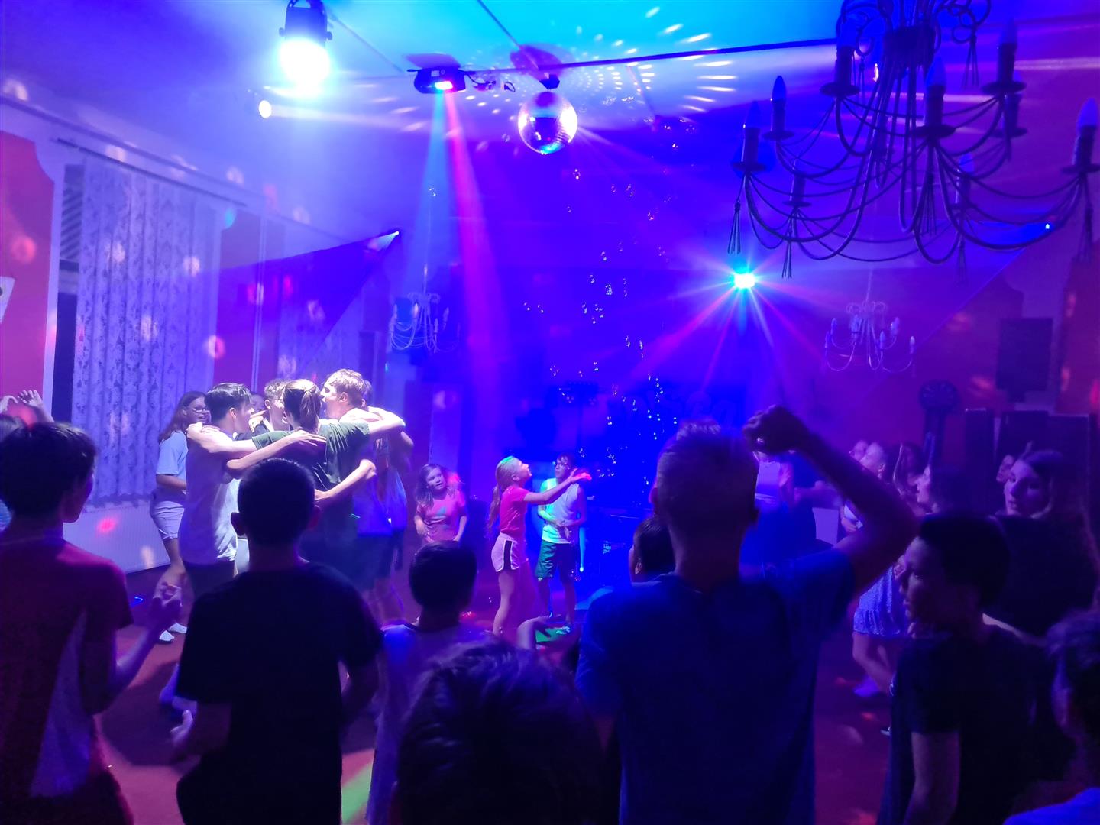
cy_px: 412
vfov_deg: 53.1
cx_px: 550
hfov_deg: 67.3
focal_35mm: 26
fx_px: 826
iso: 800
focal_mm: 5.4
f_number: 1.8
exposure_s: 1/50
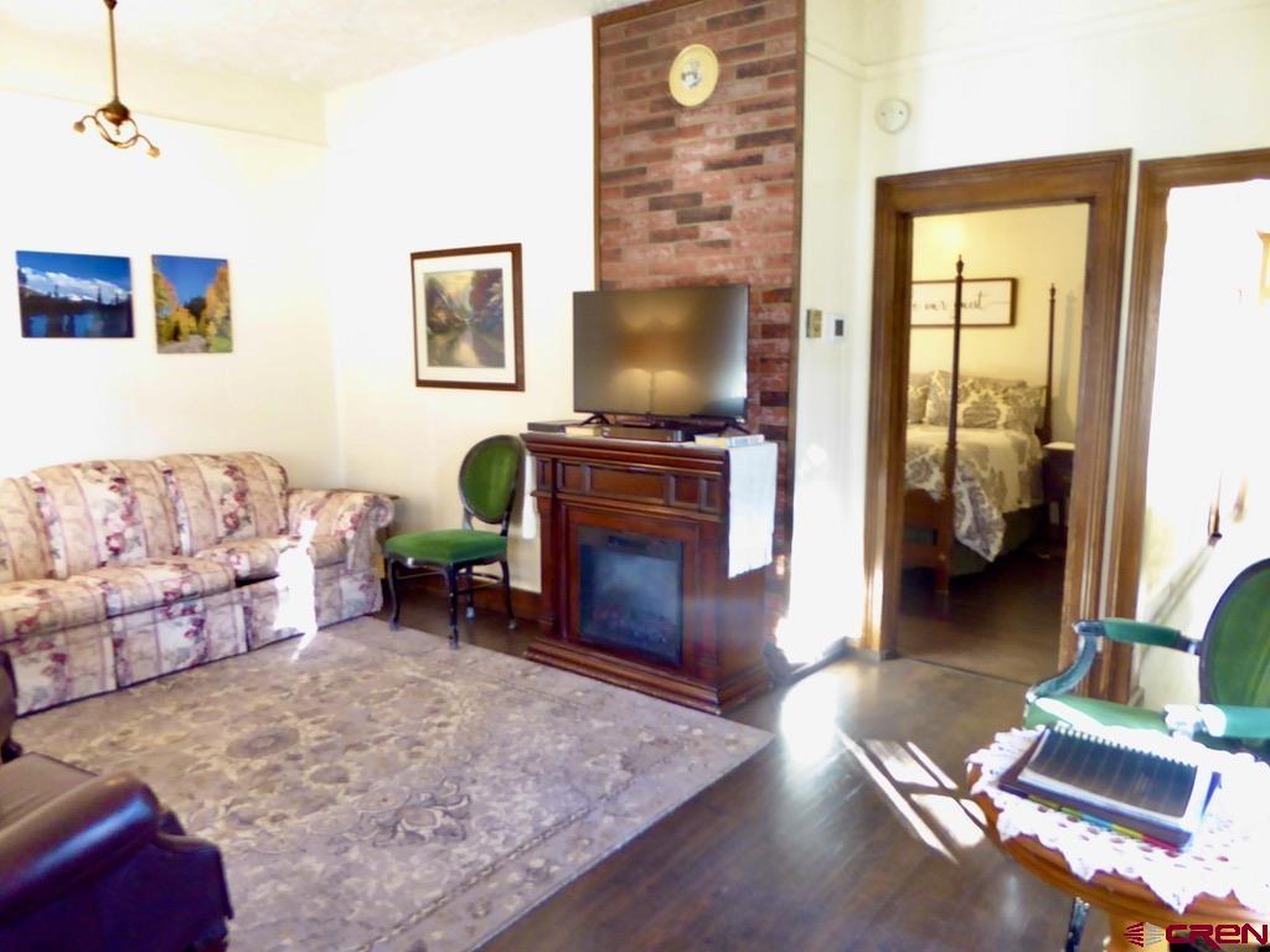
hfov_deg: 69.4
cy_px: 476
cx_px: 635
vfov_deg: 54.9
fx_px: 917
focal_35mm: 25
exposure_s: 1/8
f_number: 3.3
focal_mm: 4.3
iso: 400
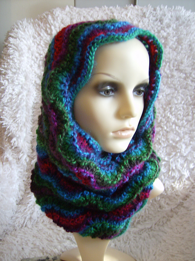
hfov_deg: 39.5
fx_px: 271
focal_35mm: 36
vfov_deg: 51.5
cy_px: 130
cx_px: 98
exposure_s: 1/17.4
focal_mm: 6
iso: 200
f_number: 2.8
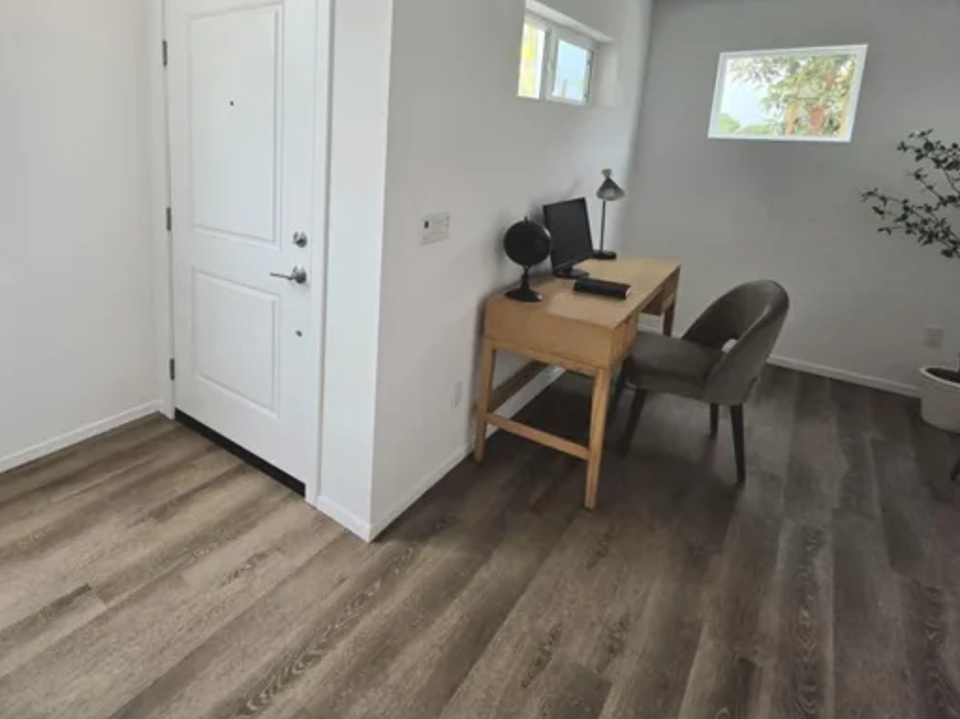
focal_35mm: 19
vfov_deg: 66.3
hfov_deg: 82.0
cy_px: 225
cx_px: 324
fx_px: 527
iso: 32
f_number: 1.9
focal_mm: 2.2
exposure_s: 1/455
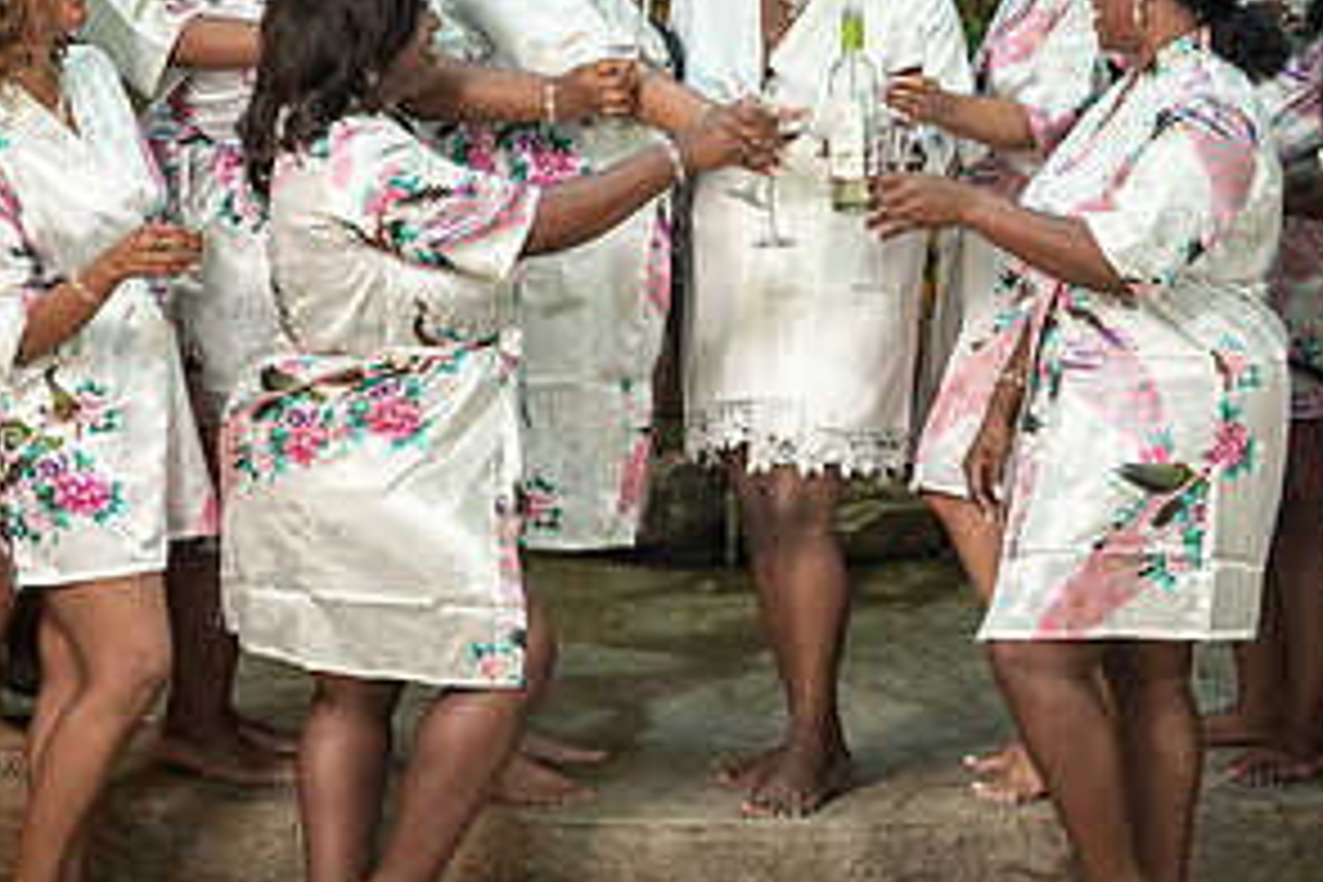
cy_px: 290
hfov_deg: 13.9
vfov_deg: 9.3
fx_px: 5439
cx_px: 824
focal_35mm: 148
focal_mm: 75
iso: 400
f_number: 4
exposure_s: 1/200
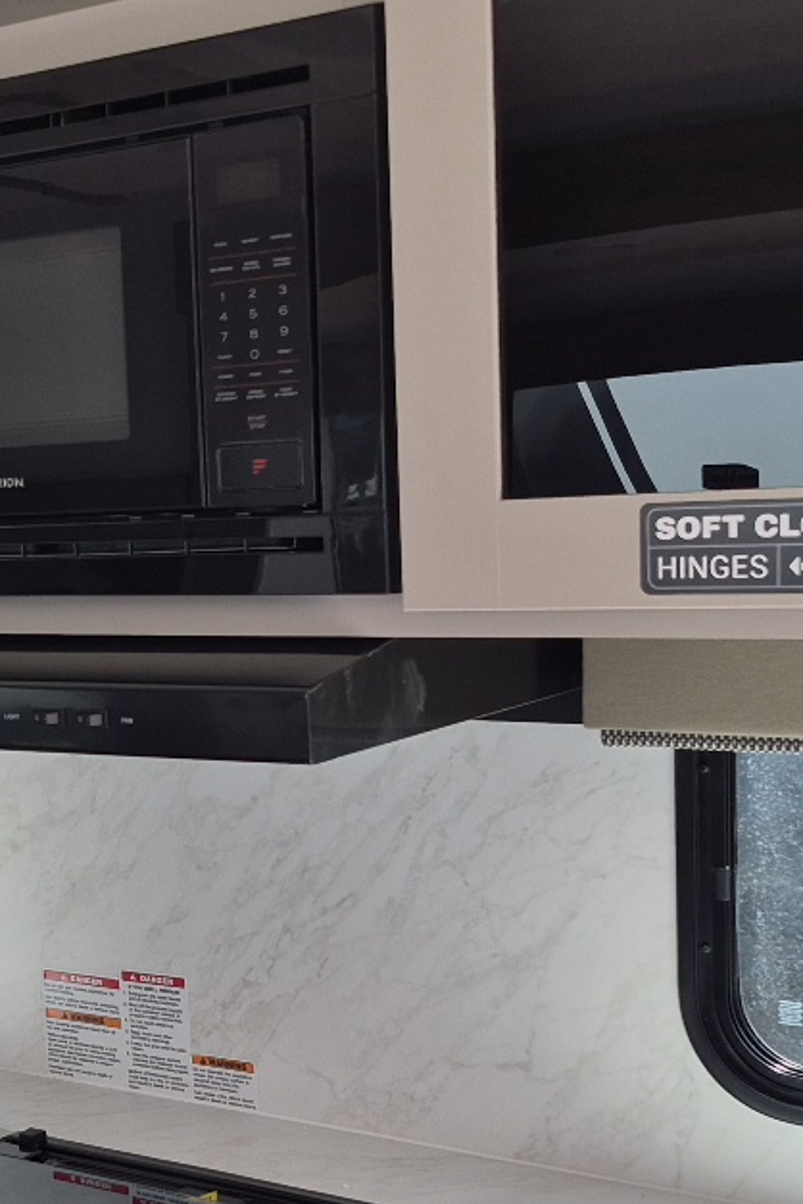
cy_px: 803
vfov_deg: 32.6
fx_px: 2041
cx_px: 33
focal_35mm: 61
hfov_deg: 21.6
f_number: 1.8
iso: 64
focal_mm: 5.4
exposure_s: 1/182
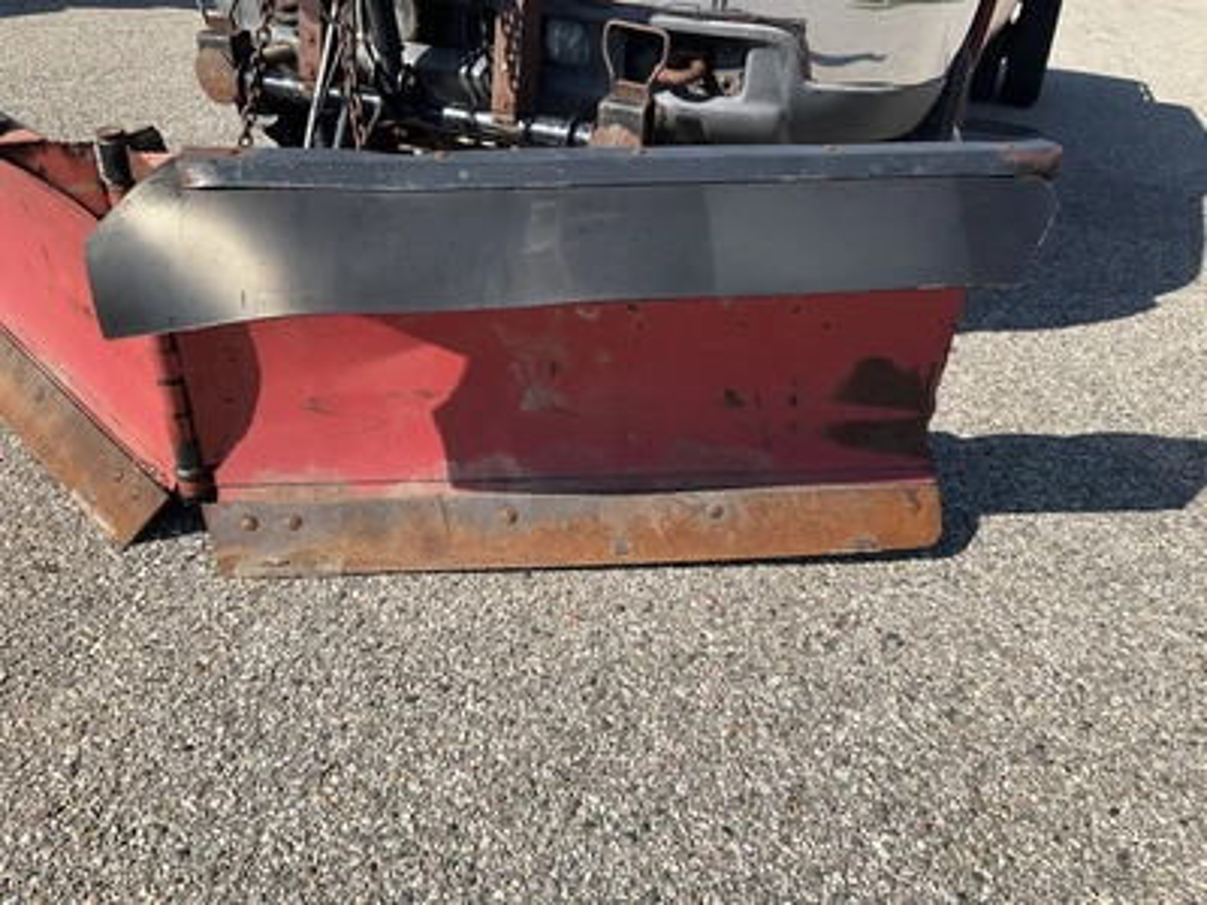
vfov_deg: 48.2
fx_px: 1011
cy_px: 452
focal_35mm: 29
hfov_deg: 61.7
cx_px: 604
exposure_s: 1/1577
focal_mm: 3
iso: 25
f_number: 1.8
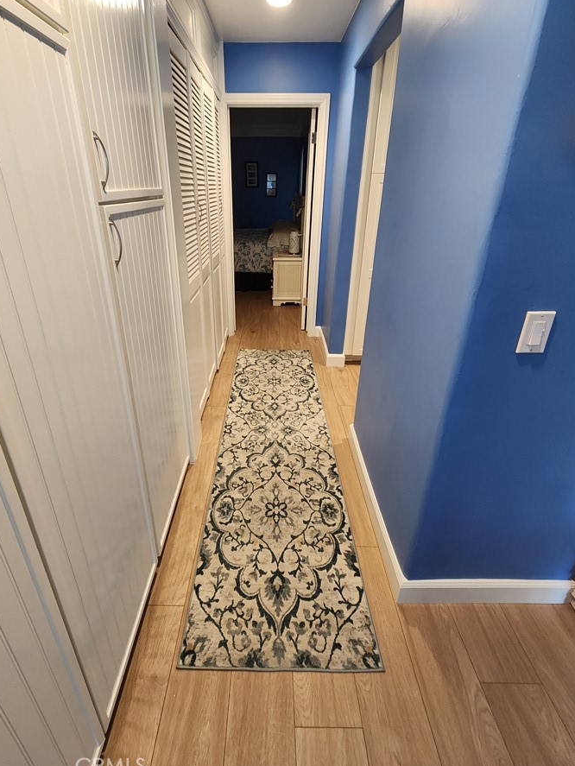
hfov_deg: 81.6
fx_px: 332
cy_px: 336
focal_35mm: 15
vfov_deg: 97.7
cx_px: 265
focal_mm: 2.2
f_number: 2.2
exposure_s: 1/60
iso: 250
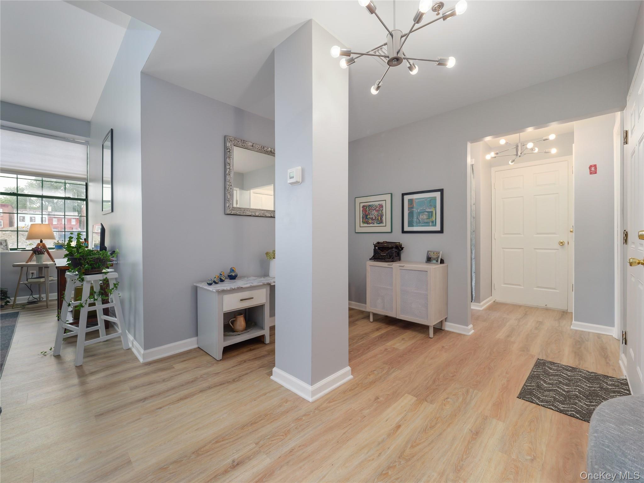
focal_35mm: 14
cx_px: 322
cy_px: 242
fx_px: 261
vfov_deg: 85.7
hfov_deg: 102.0
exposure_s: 1/50
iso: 800
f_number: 3.5
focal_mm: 7
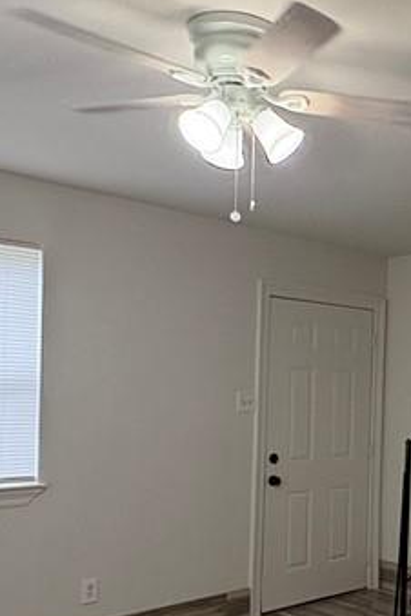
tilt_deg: -1.7
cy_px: 402
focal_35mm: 44
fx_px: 753
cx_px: 451
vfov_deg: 44.0
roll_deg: -1.4
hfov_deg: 27.9
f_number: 2.2
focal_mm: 2.22
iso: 250
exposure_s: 1/120
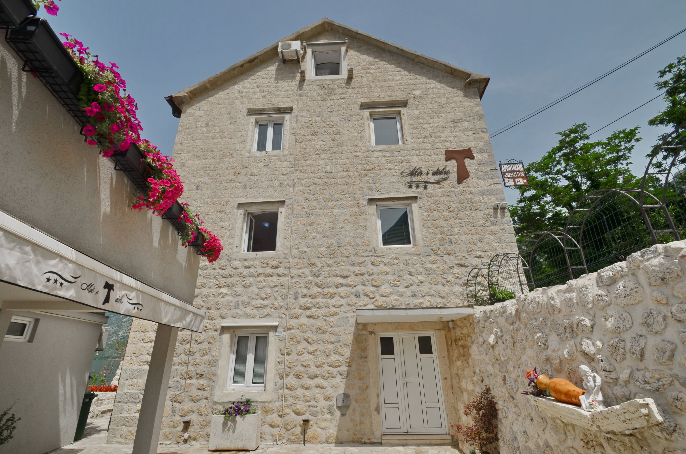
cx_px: 343
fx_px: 285
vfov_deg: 77.1
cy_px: 227
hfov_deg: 100.5
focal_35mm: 15
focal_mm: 10
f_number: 13
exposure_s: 1/200
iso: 100
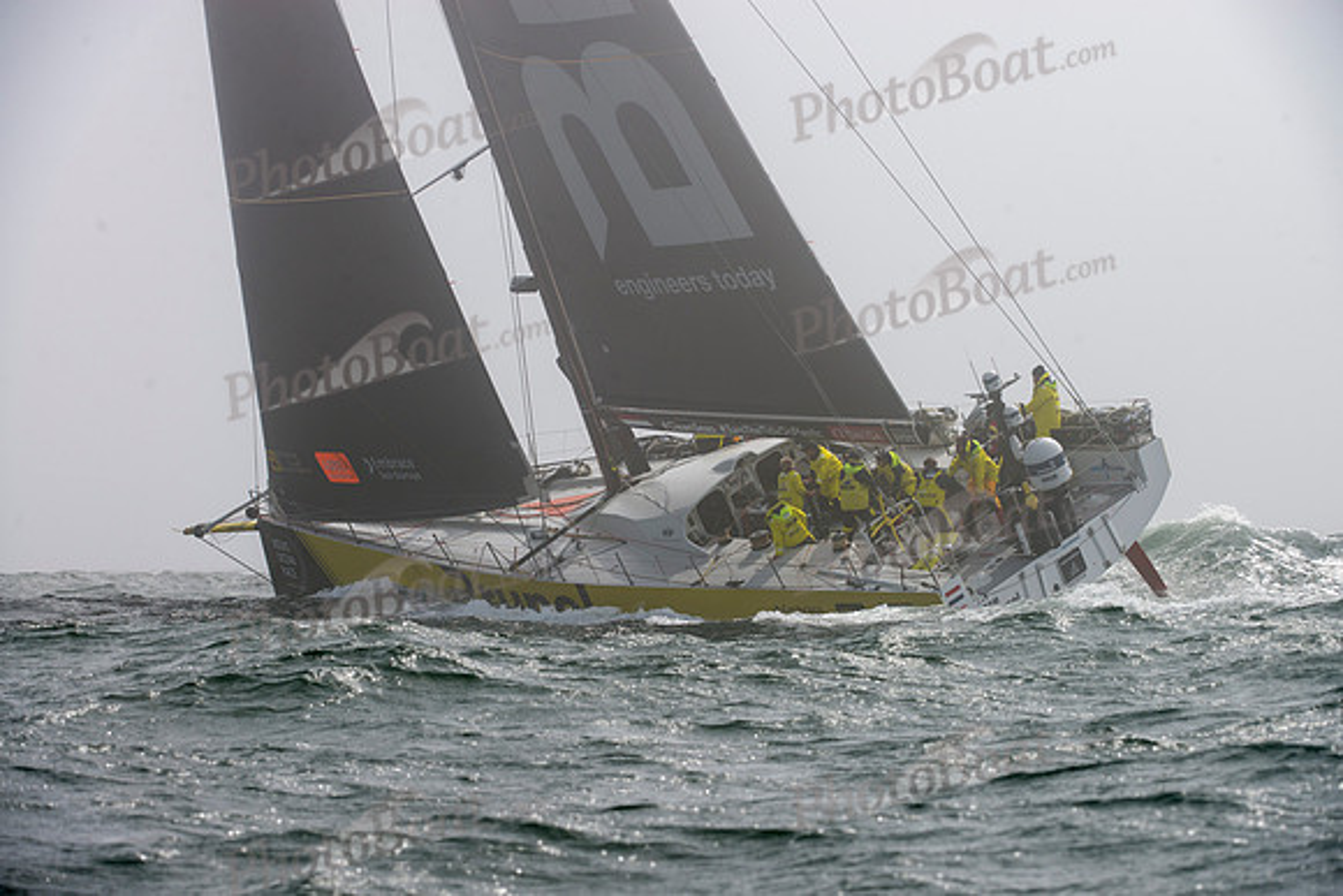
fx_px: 7463
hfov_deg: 10.3
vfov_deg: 6.9
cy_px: 448
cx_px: 672
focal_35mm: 200
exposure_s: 1/1250
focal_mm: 200
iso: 280
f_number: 10
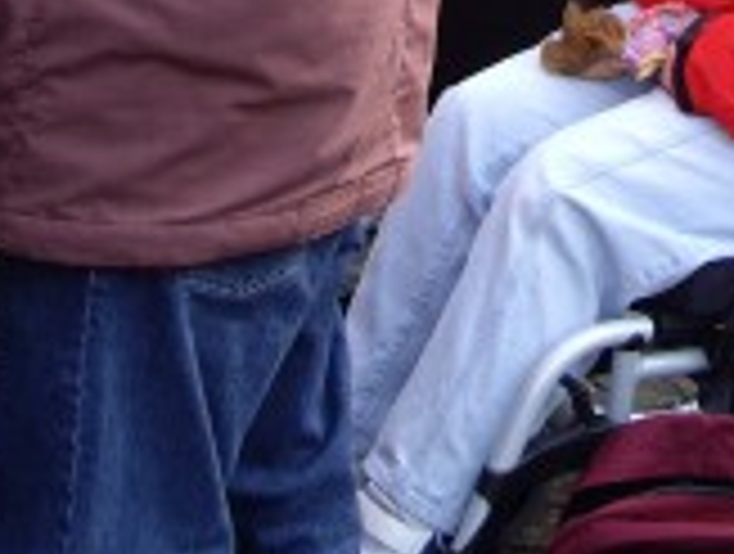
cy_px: -306
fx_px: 2635
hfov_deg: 15.7
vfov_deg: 11.4
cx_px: 669
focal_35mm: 124
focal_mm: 7.9
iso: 100
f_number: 2.8
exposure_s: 1/160
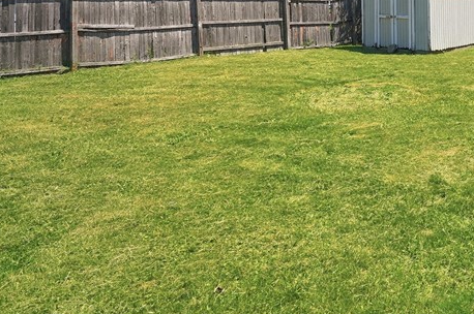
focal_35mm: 38
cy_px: -14
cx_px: 543
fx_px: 500
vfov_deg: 31.7
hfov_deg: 39.5
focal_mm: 16
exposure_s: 1/250
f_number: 8
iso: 125
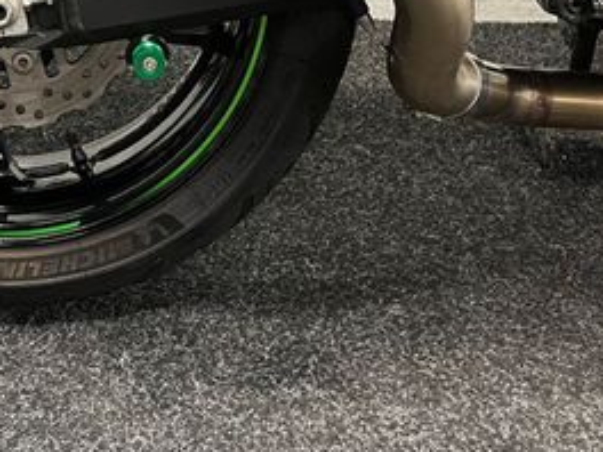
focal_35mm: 63
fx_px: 1097
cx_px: 48
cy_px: -68
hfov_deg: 29.3
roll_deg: -0.6
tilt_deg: -16.0
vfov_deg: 21.8
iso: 250
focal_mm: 5.1
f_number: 1.6
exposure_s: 1/50
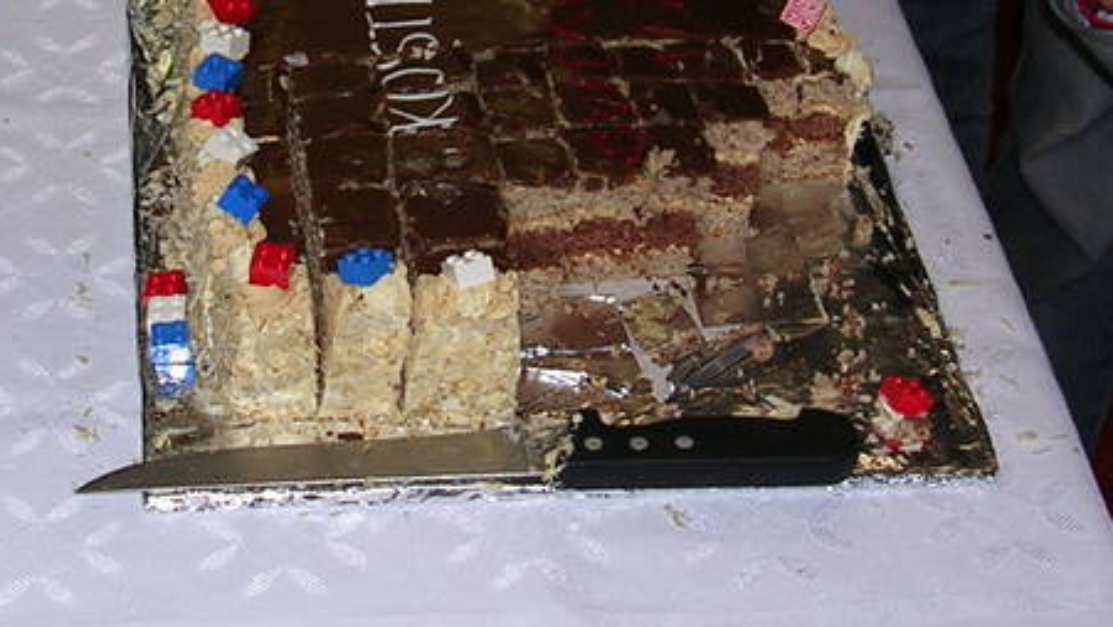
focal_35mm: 94
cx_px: 486
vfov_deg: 12.8
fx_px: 2775
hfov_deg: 22.7
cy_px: 59
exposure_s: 1/60.1
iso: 50
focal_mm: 5.8
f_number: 2.8
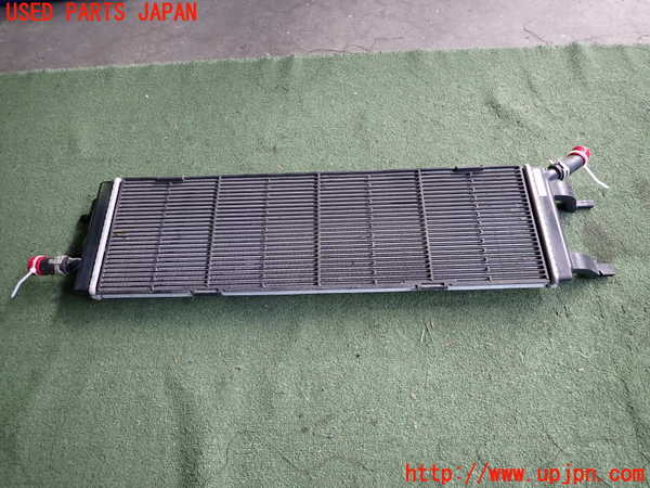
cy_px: 244
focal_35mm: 25
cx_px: 325
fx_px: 469
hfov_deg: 69.4
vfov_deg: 54.9
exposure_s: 1/80
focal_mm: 4.5
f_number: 2
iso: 200
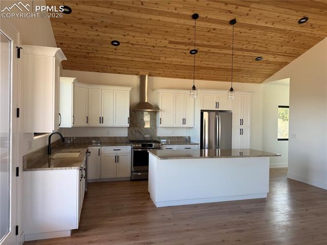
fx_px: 227
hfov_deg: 71.6
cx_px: 164
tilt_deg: -0.2
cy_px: 122
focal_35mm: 24
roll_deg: -0.4
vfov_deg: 56.8
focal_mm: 6.76
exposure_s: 1/121
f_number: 1.78
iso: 64
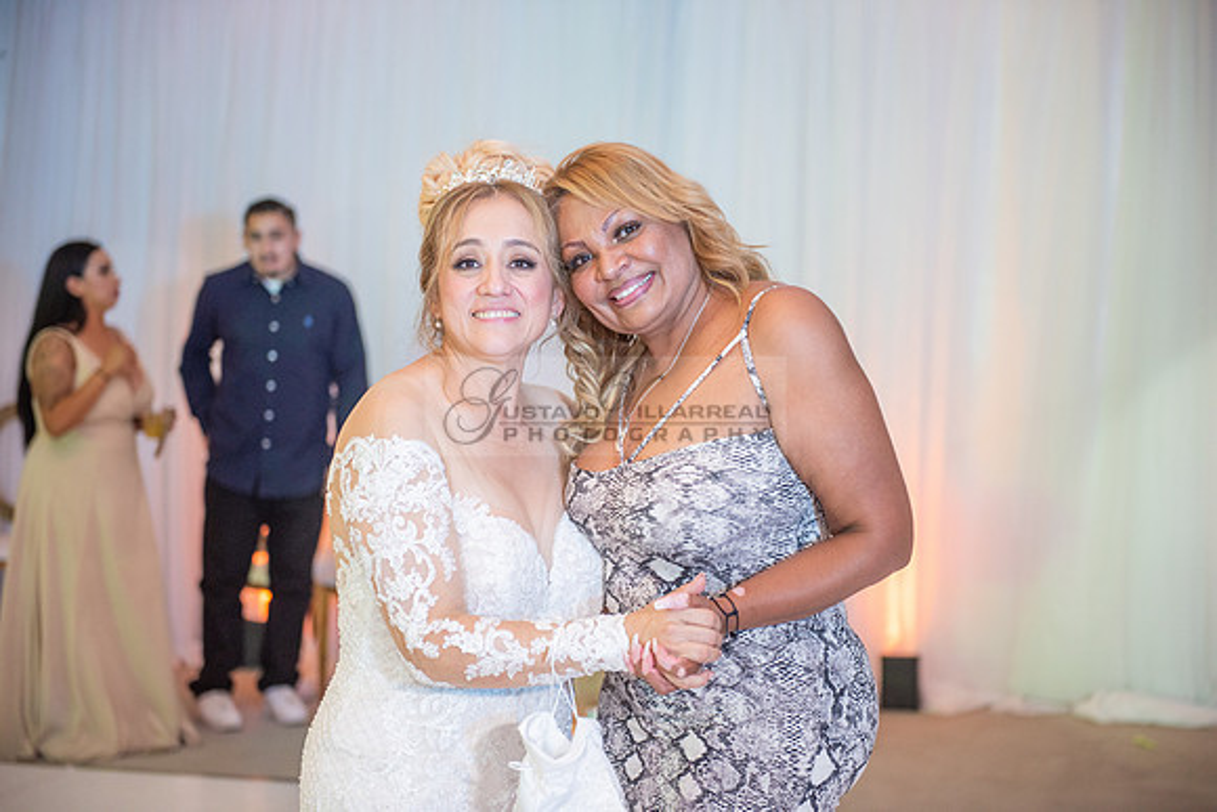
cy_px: 406
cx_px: 608
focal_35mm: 70
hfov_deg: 28.8
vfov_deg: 19.5
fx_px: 2367
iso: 1000
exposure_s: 1/160
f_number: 2.8
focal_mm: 70
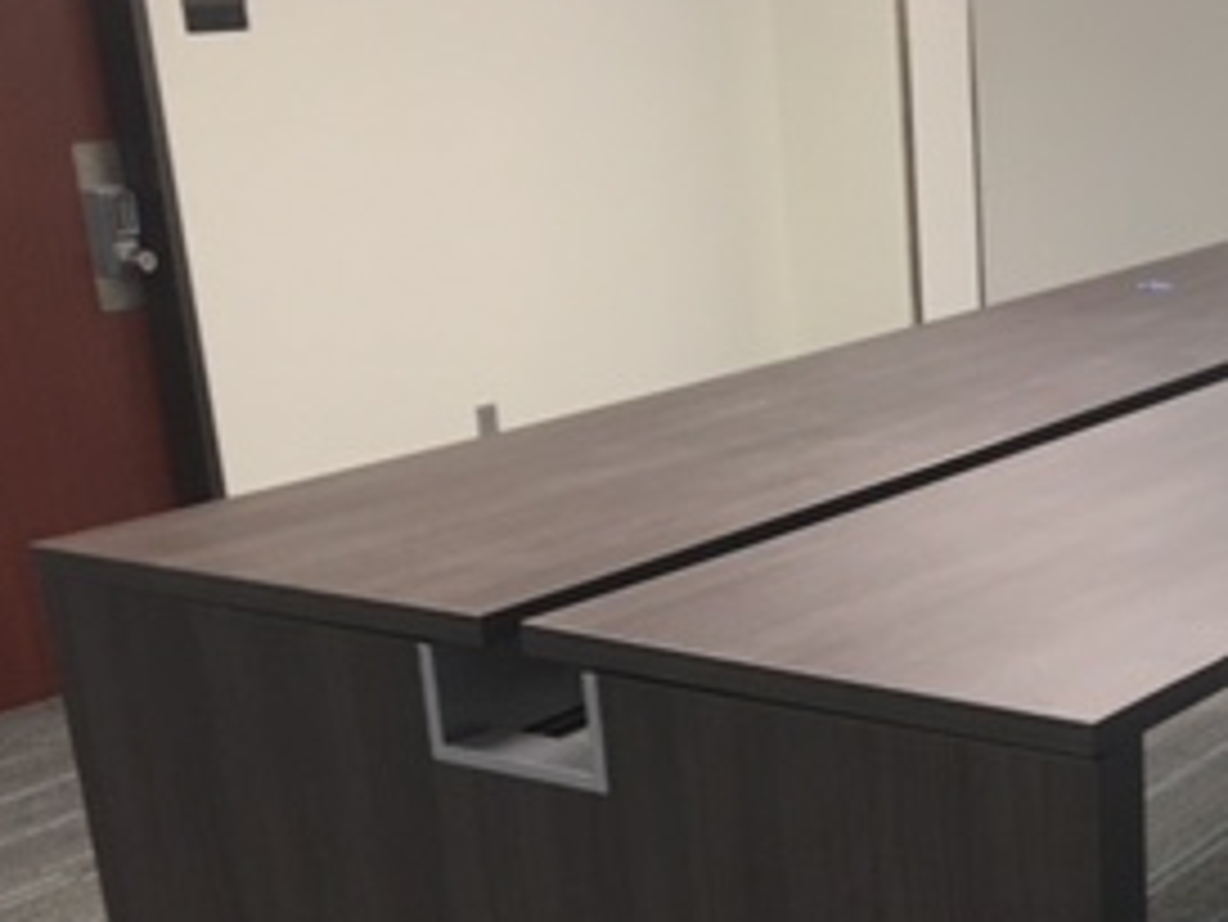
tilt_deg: -21.2
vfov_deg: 20.8
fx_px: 2413
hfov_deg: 27.3
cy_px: 944
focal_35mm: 68
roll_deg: +0.5
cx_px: 1156
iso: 125
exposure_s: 1/30
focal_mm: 4.15
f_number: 2.2
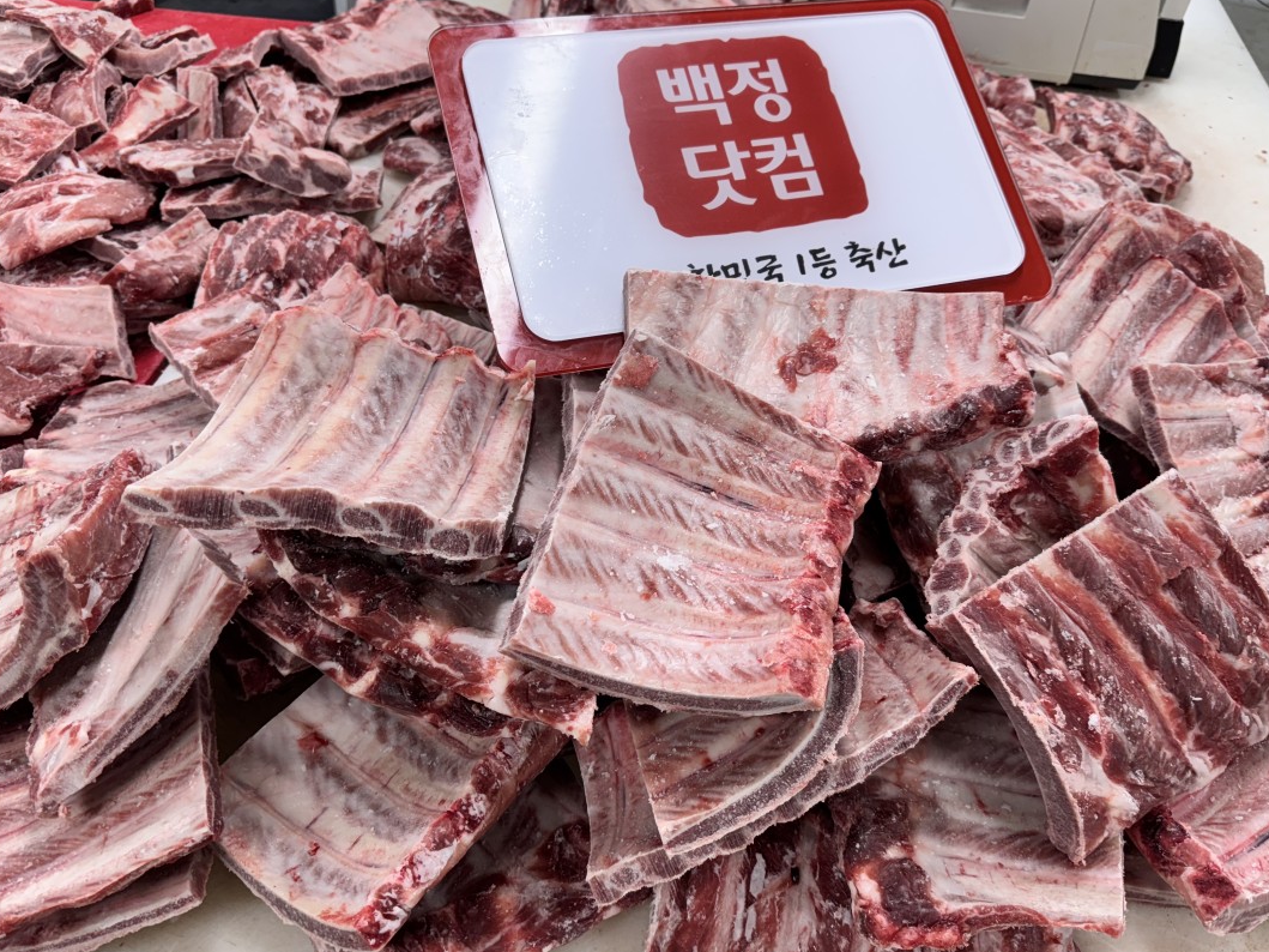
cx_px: 658
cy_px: 490
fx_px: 1063
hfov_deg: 61.6
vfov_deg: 48.2
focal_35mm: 29
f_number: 1.78
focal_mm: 6.76
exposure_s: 1/120
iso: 64
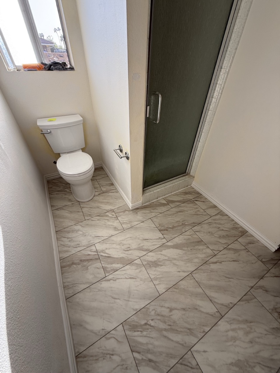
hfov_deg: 85.7
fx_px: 151
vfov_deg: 102.1
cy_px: 186
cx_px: 140
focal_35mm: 14
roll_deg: -3.6
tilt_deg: -39.8
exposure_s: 1/137
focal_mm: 2.22
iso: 50
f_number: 2.2
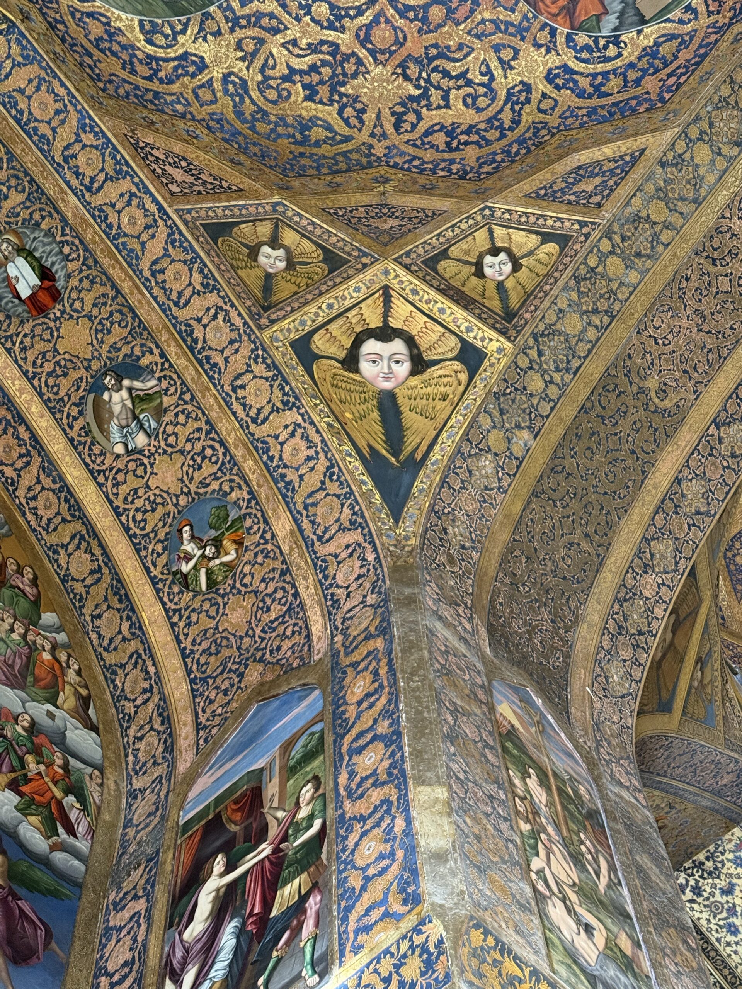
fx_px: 1372
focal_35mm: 48
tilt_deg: +63.8
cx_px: 371
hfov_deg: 30.3
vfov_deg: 39.7
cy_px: 494
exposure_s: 1/33
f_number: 1.78
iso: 400
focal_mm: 6.76
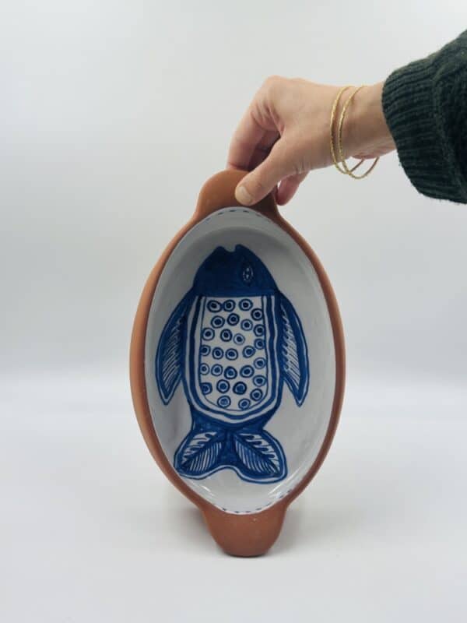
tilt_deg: -16.6
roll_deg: -1.6
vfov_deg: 39.7
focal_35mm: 48
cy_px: 312
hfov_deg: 30.3
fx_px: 863
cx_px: 234
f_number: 1.78
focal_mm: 6.86
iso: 64
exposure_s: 1/258
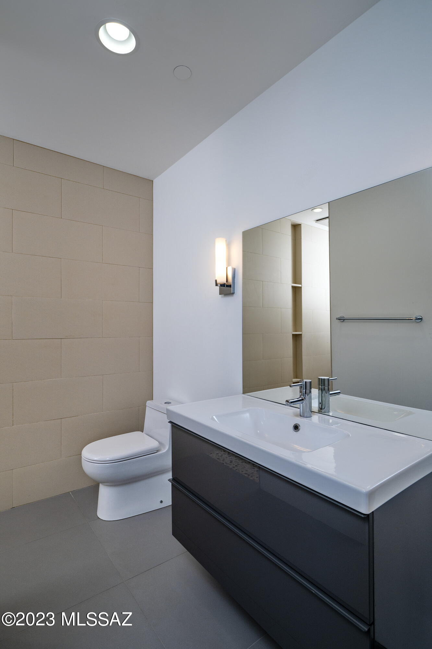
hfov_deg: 70.4
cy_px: 324
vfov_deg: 93.3
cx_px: 216
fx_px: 306
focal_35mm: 17
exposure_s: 1/60
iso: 200
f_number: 10
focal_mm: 17
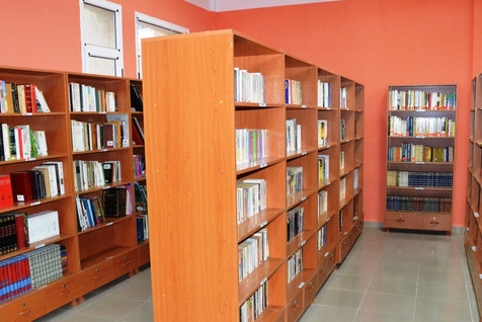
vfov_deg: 38.8
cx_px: 235
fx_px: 455
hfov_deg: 55.8
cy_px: 192
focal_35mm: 34
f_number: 6.3
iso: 3200
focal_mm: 18
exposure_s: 1/60
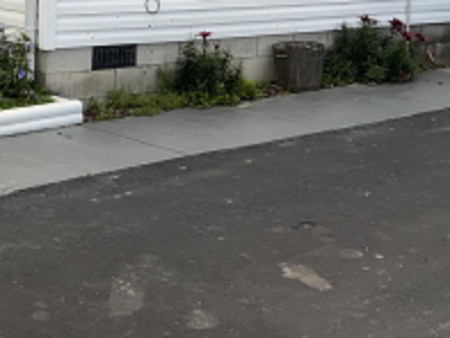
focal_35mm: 88
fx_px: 1145
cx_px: 56
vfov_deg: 16.3
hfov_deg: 21.8
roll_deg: -1.5
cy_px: -37
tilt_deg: -3.6
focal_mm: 5.7
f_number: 1.5
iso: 32
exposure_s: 1/1779
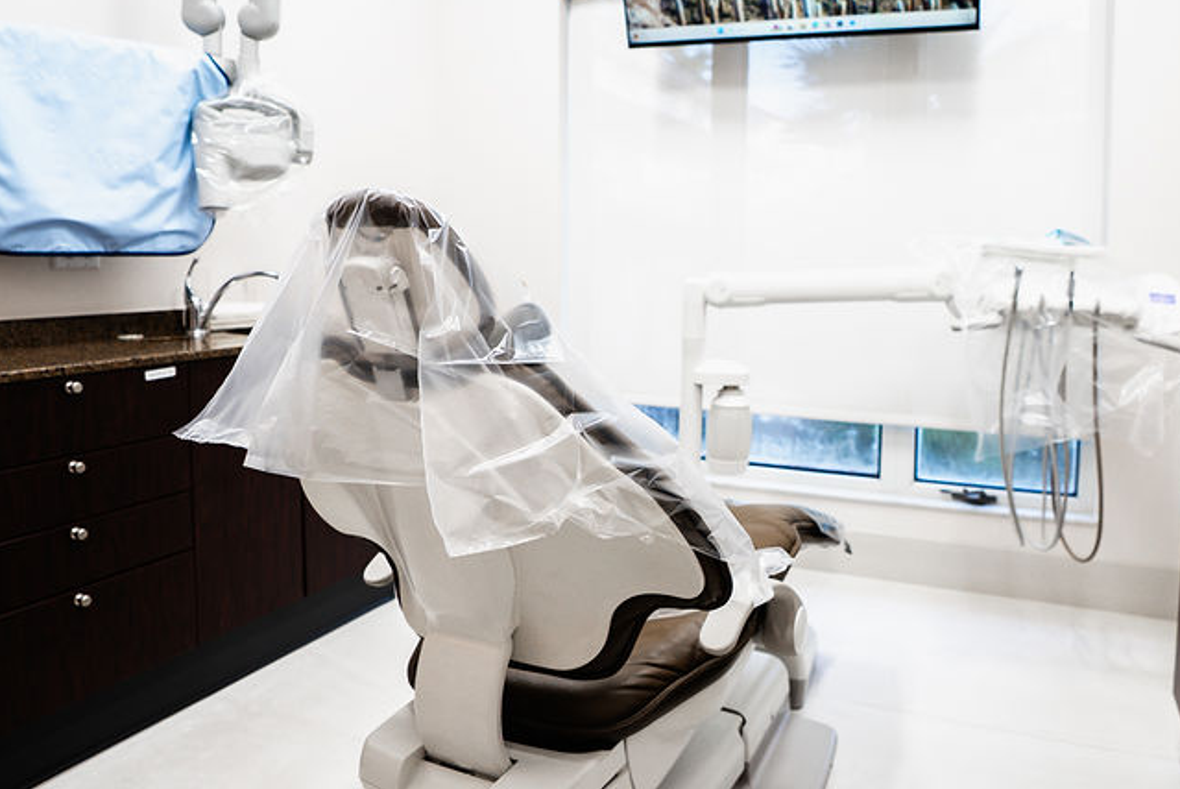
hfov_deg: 68.9
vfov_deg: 49.2
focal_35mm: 26
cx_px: 691
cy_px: 297
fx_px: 853
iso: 160
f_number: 2.8
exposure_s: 1/60
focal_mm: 16
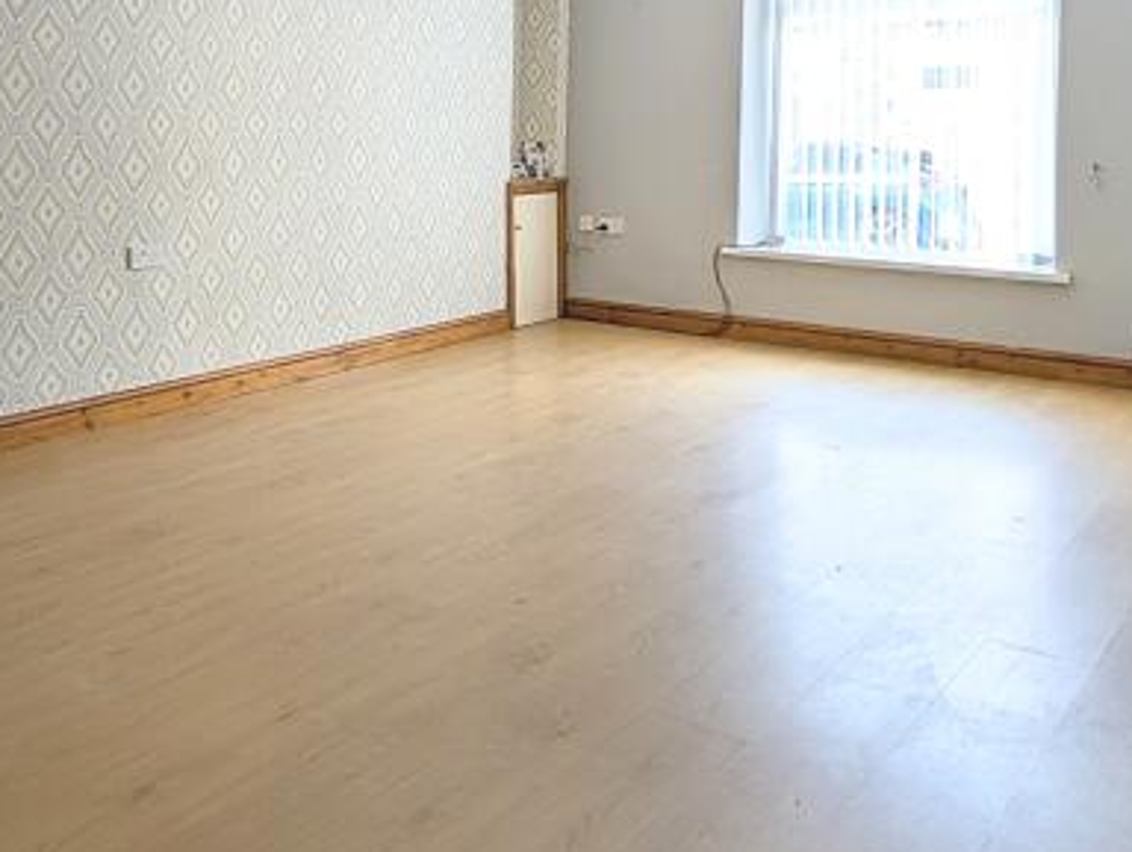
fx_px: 1048
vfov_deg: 42.2
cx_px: 274
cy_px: 164
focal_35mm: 32
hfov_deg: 54.0
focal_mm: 2.02
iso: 61
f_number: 1.7
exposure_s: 1/83
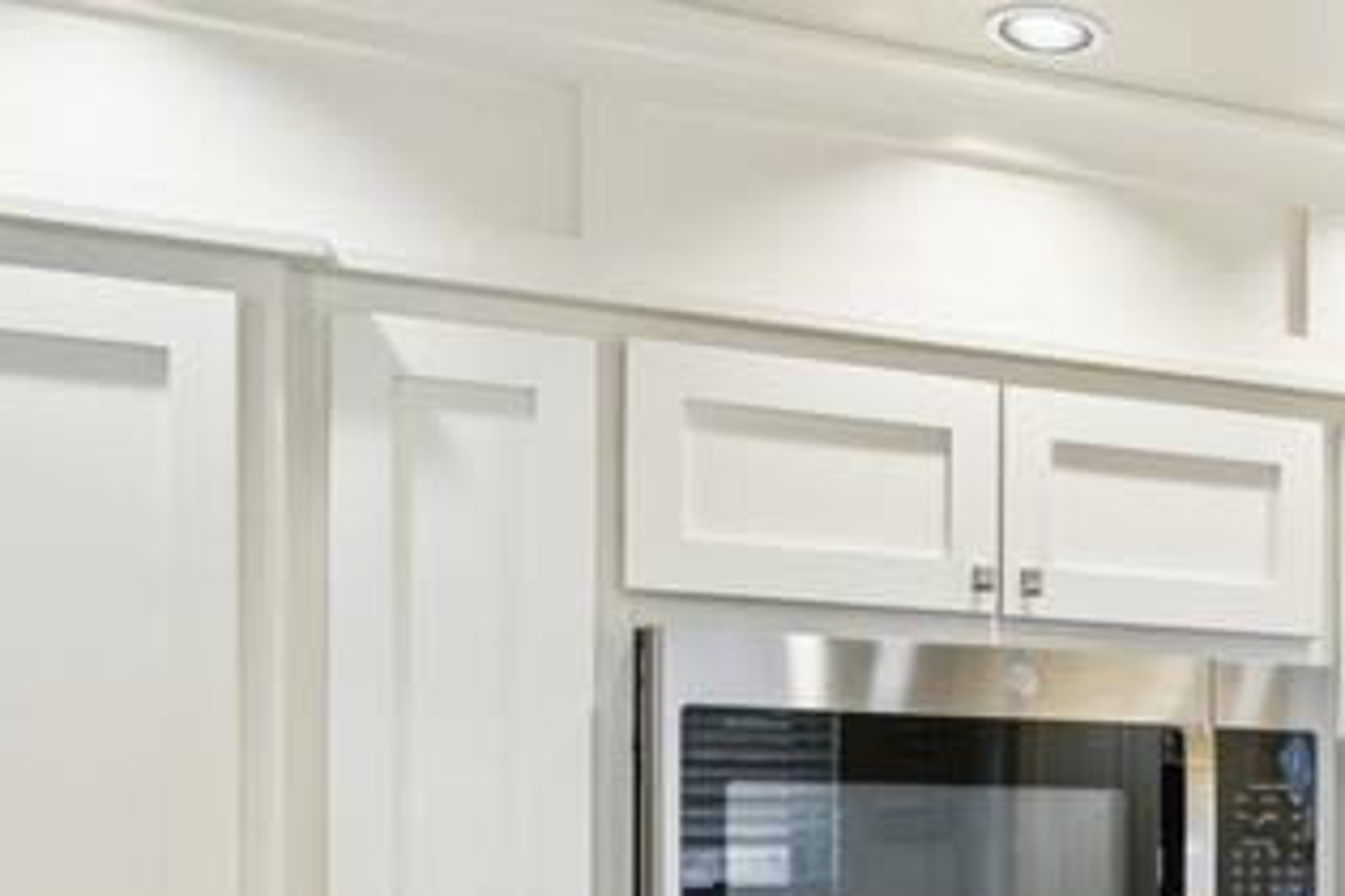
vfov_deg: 24.7
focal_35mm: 52
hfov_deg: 34.2
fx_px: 1943
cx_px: 1394
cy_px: 909
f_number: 8
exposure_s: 1/6
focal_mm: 16
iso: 400
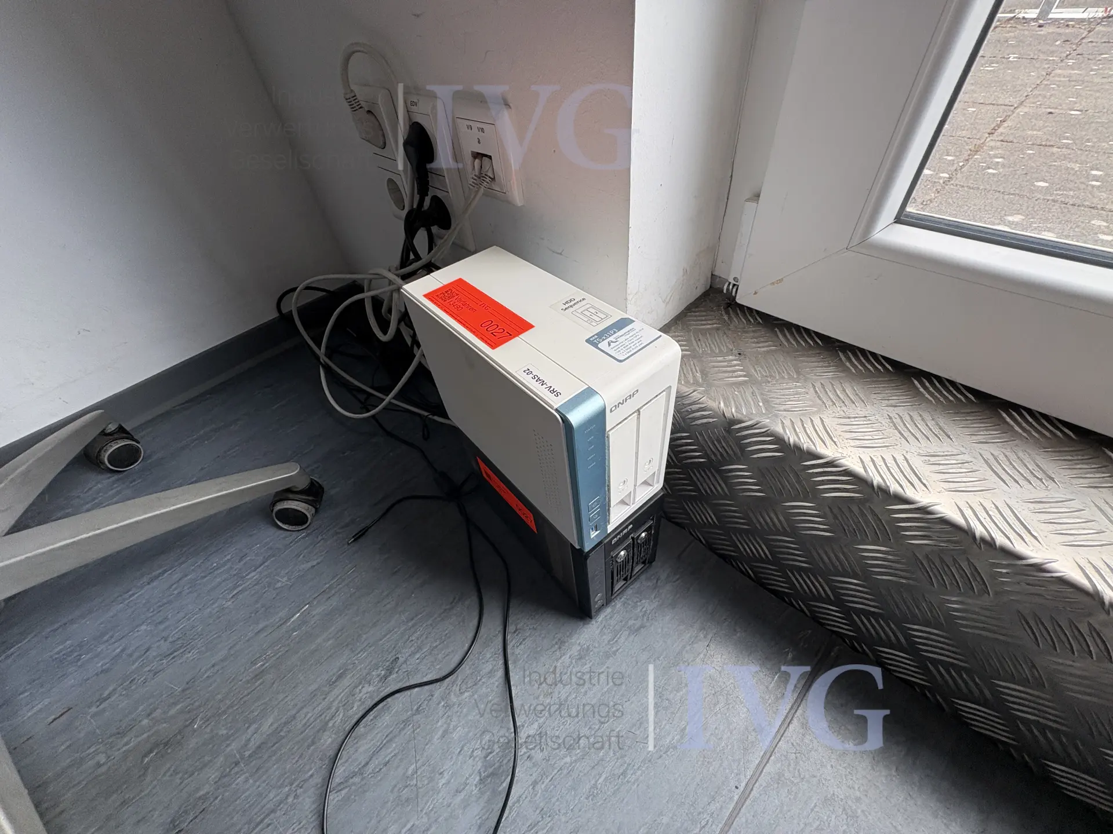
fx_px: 450
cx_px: 556
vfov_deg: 85.7
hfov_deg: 102.1
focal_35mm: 14
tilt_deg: -48.0
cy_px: 417
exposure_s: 1/123
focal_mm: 2.22
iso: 40
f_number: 2.2
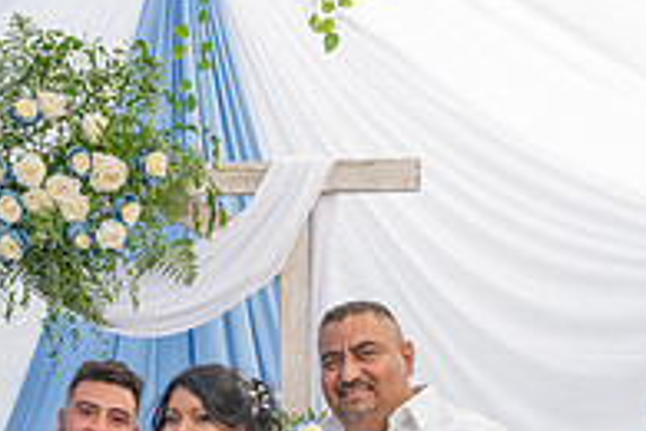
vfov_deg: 20.8
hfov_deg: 32.7
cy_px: 544
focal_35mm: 60
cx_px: 156
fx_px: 1077
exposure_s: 1/125
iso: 200
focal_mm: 26
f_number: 6.3
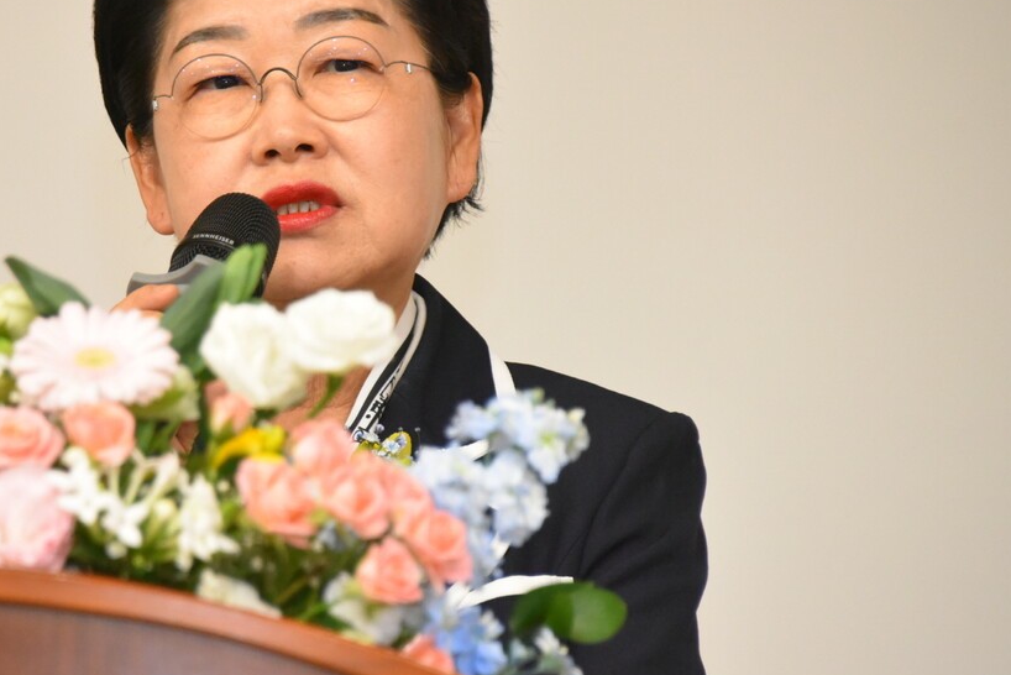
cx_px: 272
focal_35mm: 391
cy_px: 271
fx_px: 10984
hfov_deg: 5.3
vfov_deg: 3.5
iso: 5000
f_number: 5.6
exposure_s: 1/125
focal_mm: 250
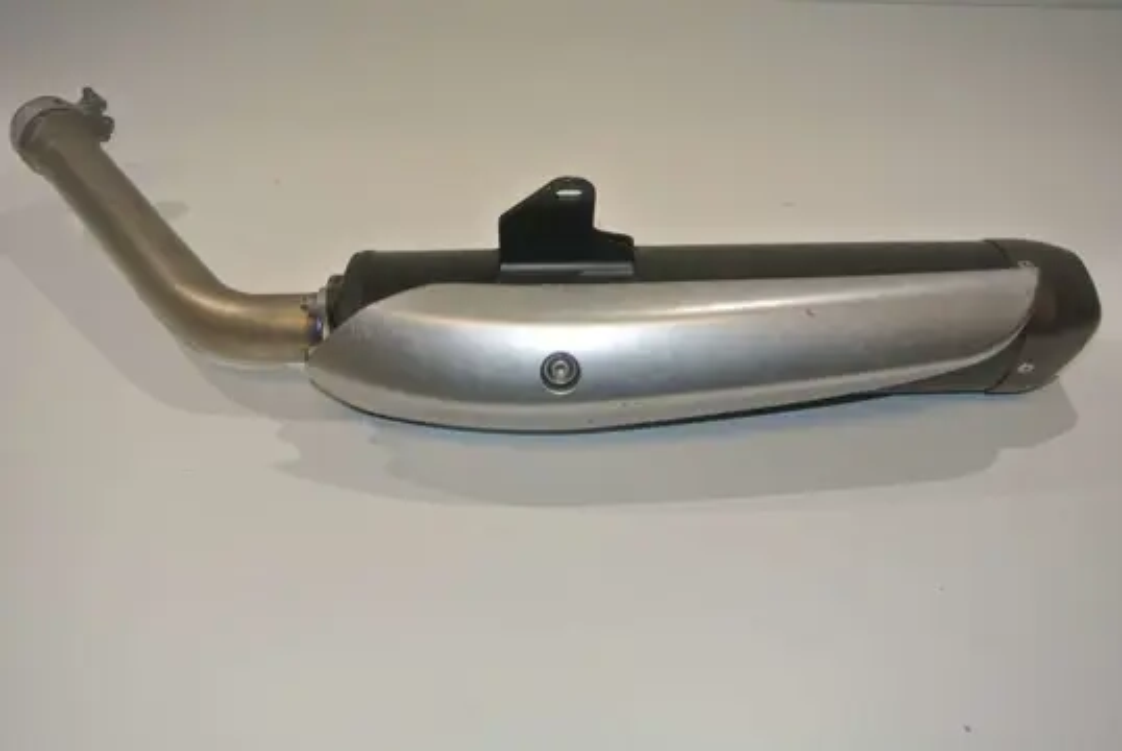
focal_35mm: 34
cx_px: 561
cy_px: 376
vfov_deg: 39.0
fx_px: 1061
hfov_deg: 55.7
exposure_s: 1/60
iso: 200
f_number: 4
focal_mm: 12.7
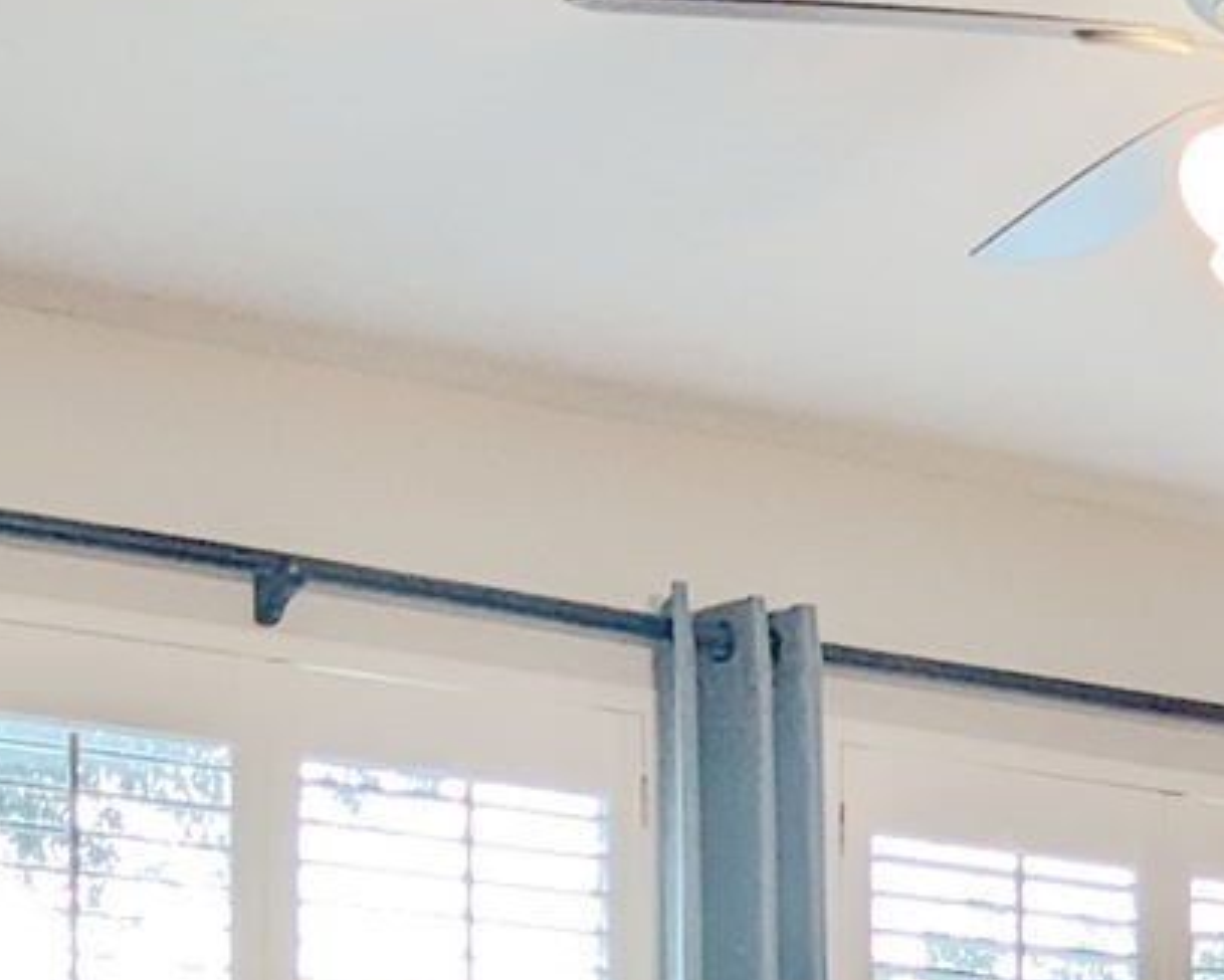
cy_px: 1848
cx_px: 1737
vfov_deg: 10.8
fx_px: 4819
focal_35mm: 133
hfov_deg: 13.7
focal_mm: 4.38
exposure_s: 1/120
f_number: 1.73
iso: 54
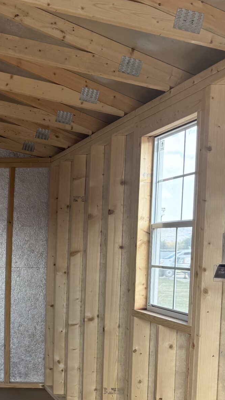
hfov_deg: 18.9
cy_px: 292
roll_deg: -0.7
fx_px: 604
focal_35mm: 57
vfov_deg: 35.9
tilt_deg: -1.5
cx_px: -99
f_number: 1.78
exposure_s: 1/158
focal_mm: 6.76
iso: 64
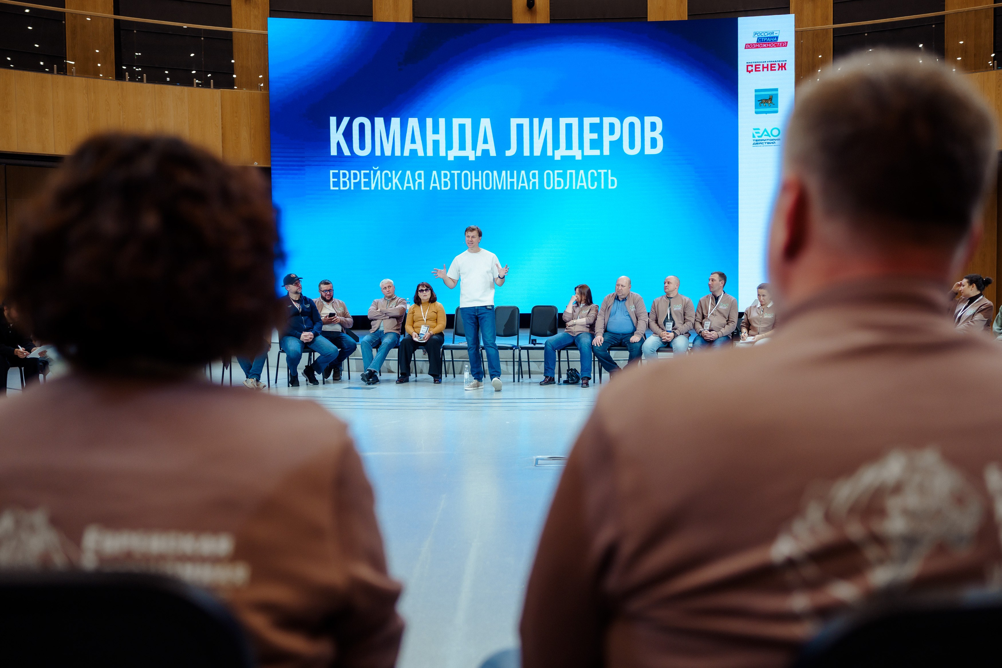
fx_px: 877
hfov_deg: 59.4
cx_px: 532
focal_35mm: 32
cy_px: 329
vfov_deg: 41.7
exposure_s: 1/250
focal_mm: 28
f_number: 2
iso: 400
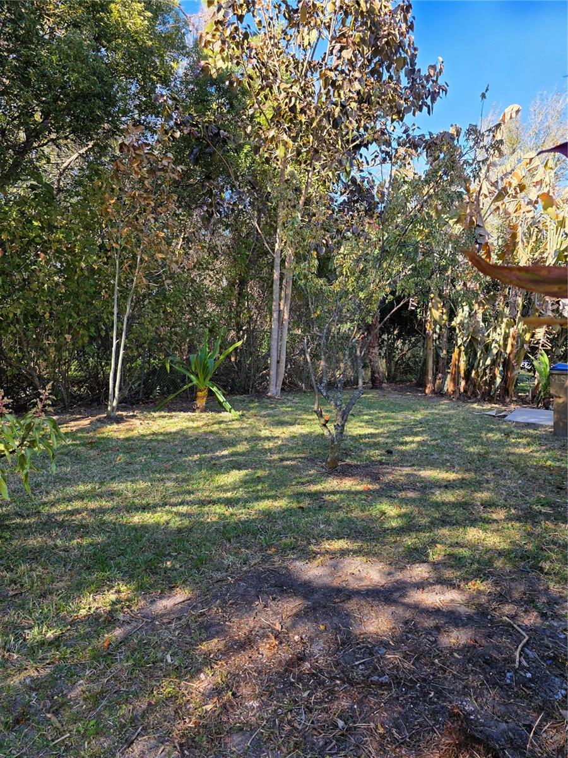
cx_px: 284
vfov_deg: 73.9
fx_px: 503
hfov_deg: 58.9
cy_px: 379
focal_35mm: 23
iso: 25
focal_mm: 6.3
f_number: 1.7
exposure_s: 1/359
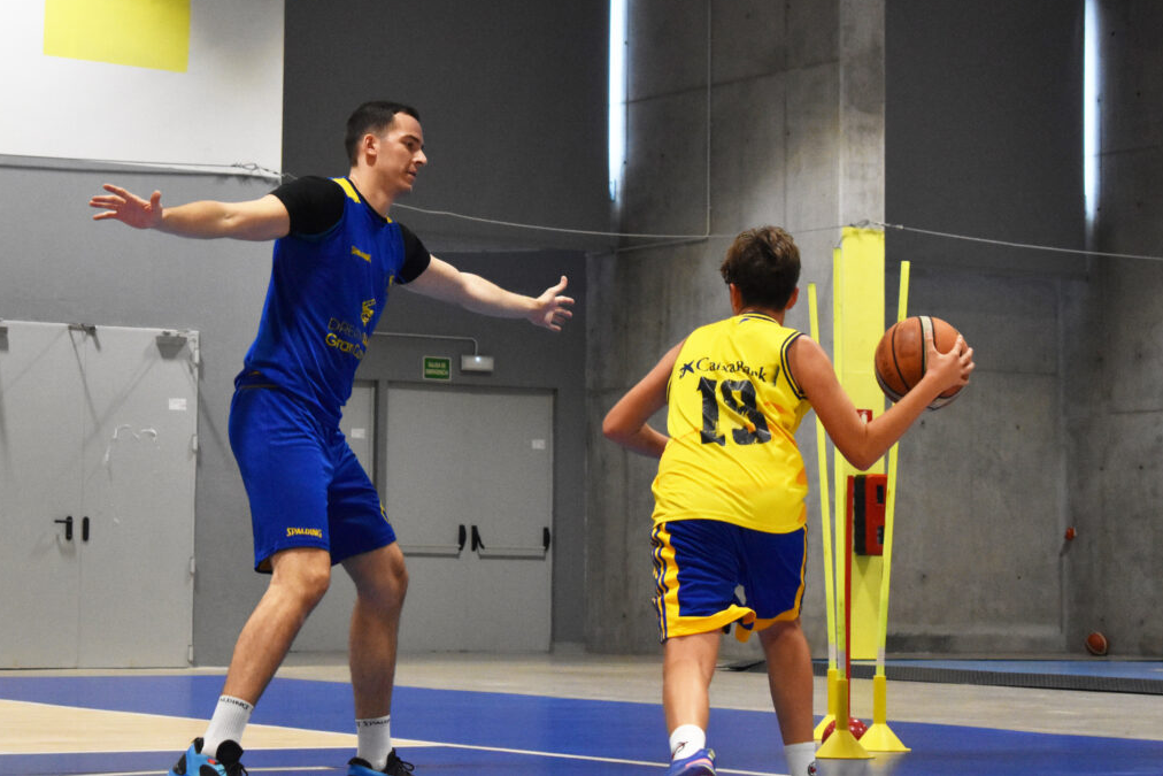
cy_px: 385
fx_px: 2698
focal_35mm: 84
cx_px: 583
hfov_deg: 24.3
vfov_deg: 16.4
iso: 3200
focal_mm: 55
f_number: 5.6
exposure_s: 1/320
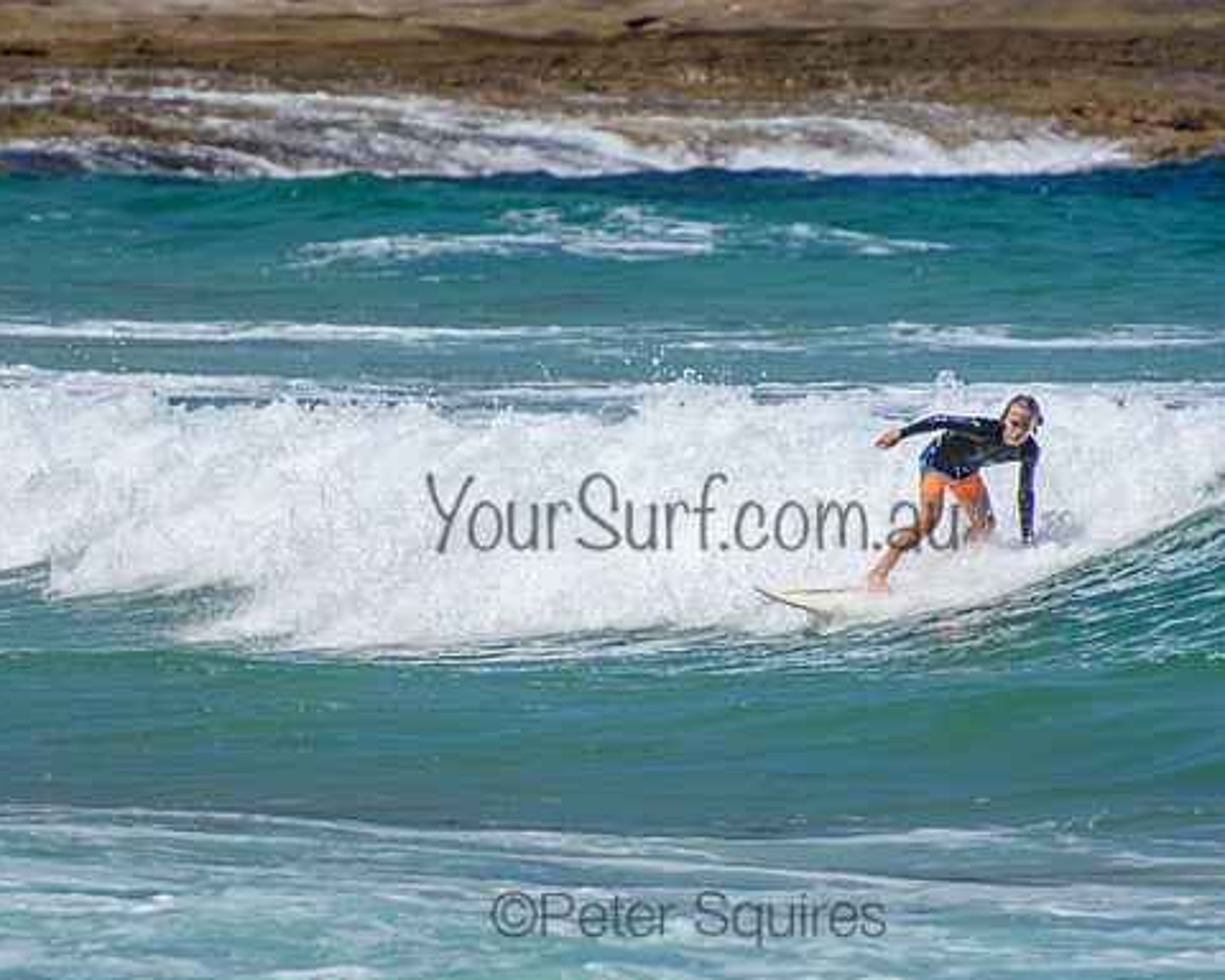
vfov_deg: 2.3
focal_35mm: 681
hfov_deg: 2.8
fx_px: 24690
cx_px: 689
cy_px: 491
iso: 220
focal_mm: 400
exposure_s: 1/2000
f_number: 5.6
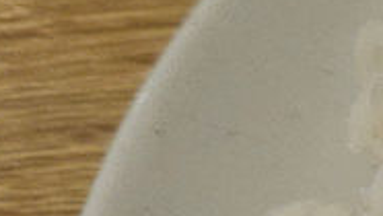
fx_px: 1748
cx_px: 1124
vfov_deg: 7.0
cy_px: 237
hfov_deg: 9.8
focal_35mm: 172
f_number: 1.8
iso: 160
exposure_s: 1/20
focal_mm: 5.4
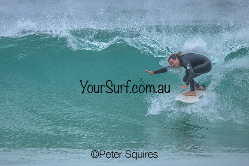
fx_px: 6280
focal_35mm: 908
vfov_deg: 1.5
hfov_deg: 2.3
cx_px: 108
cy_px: 88
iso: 560
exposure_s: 1/2000
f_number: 6.3
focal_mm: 800
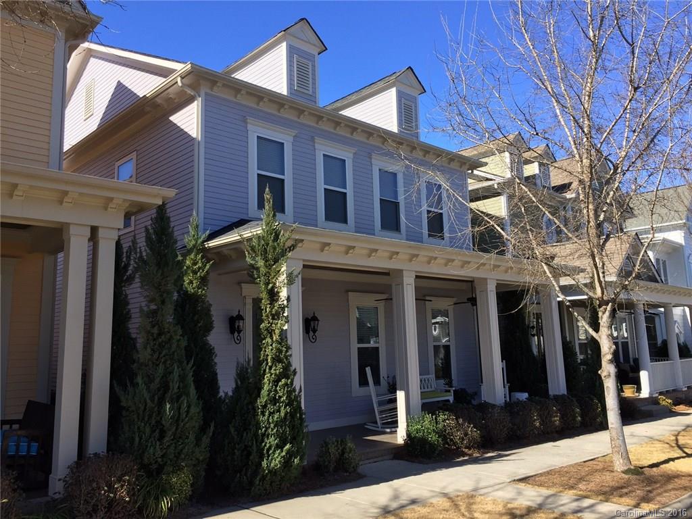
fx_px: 580
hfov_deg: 61.7
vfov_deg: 48.2
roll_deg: +0.9
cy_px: 260
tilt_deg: +9.7
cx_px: 346
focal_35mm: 29
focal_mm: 4.15
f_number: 2.2
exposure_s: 1/1199
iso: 32
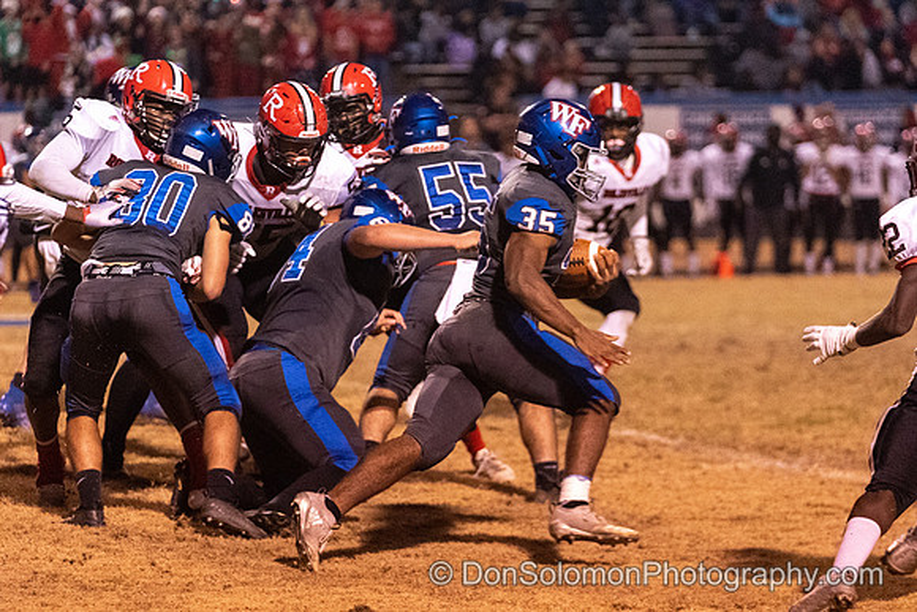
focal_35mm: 189
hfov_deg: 10.9
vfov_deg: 7.3
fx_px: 4826
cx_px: 423
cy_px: 303
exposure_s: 1/800
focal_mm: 133
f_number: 2.8
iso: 8000
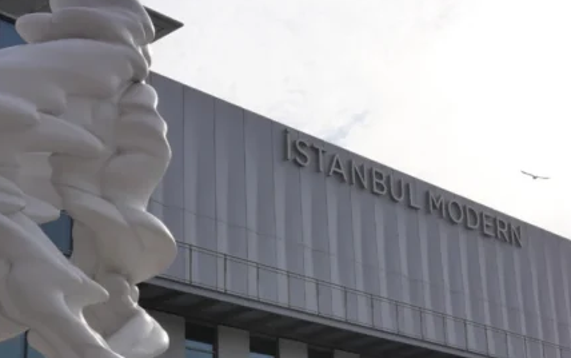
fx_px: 1183
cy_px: 220
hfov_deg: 27.0
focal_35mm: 76
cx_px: 372
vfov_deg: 17.2
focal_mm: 20
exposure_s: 1/4000
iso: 200
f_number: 4.5
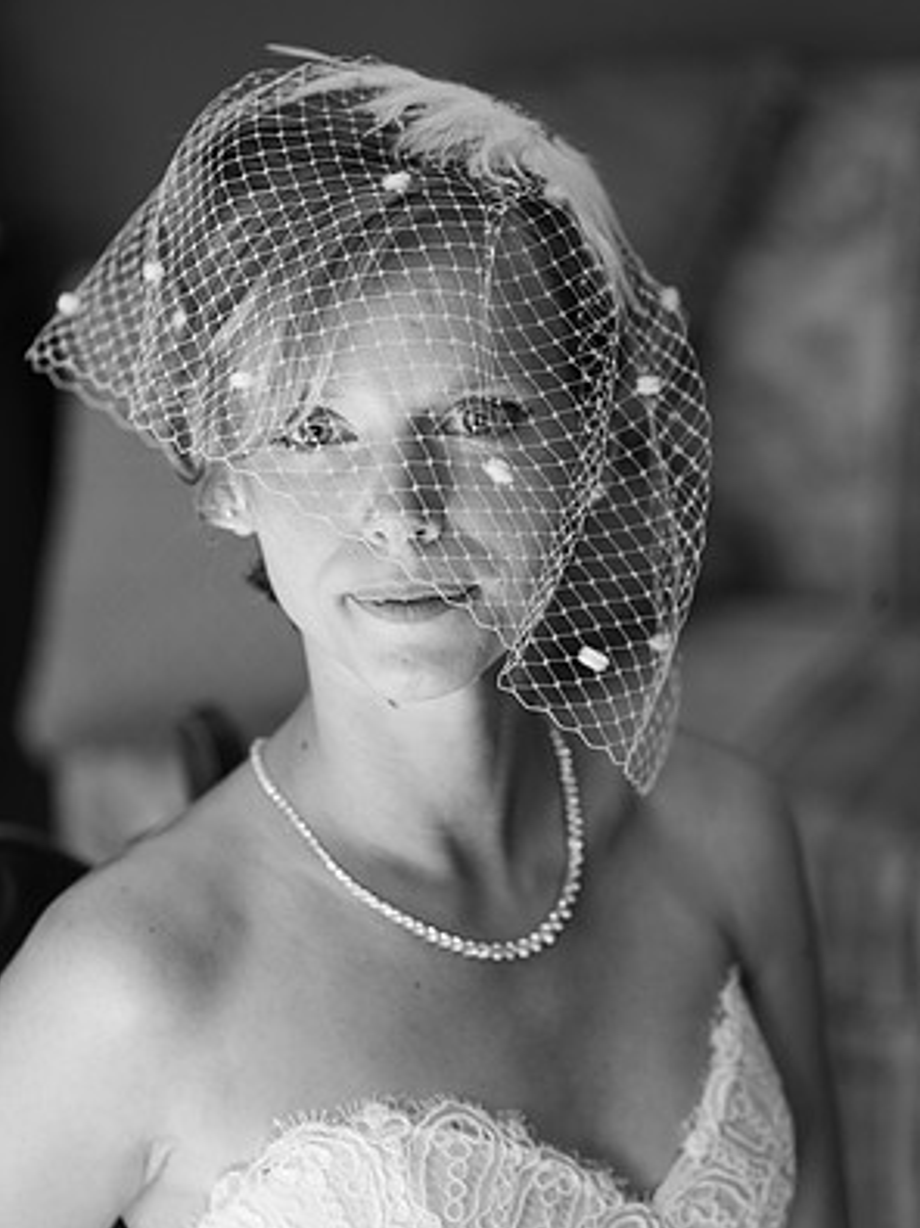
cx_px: 462
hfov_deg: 12.9
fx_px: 4077
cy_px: 665
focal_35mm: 115
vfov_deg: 17.1
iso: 720
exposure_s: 1/80
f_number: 4
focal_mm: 105
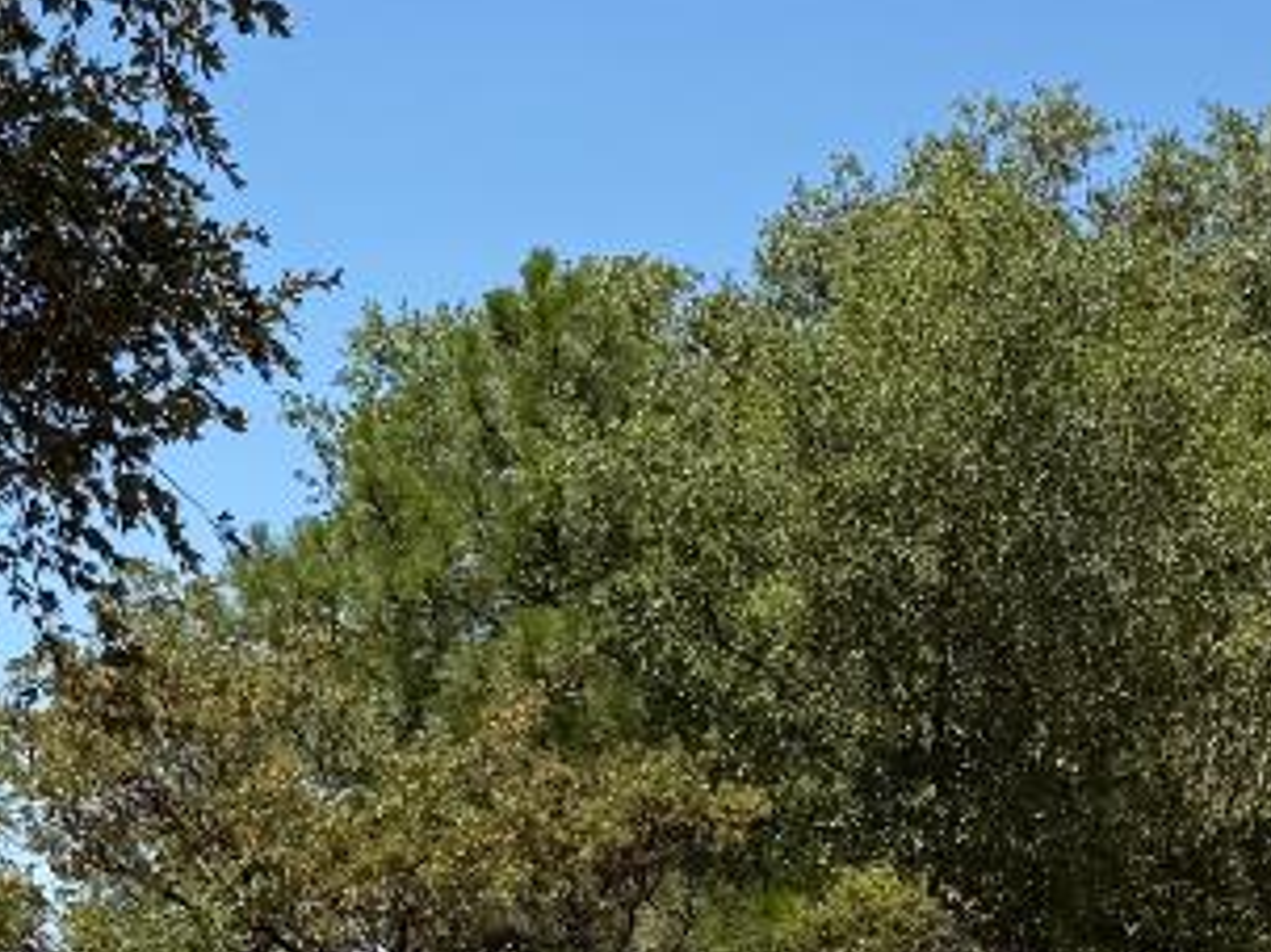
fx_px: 4368
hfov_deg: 16.5
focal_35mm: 119
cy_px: 1323
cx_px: 843
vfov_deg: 12.0
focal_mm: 6.76
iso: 80
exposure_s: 1/4405
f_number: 1.78
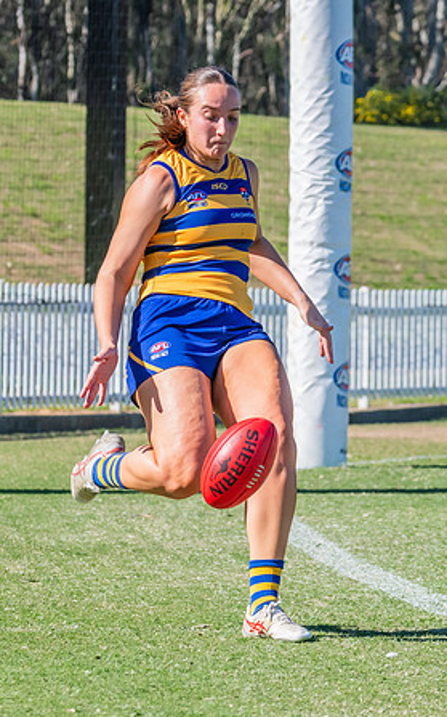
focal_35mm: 308
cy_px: 347
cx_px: 297
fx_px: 6009
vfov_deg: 6.8
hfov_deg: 4.3
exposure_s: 1/1250
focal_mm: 170
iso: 800
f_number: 9
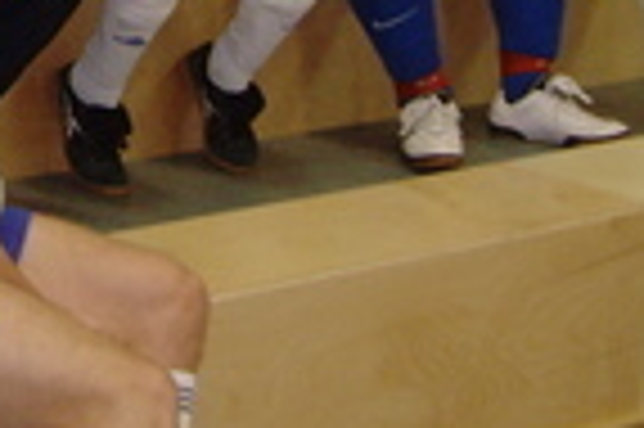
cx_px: -221
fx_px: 2537
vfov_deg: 9.4
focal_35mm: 142
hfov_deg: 13.8
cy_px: -191
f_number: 3.5
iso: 200
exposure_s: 1/45
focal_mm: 6.6
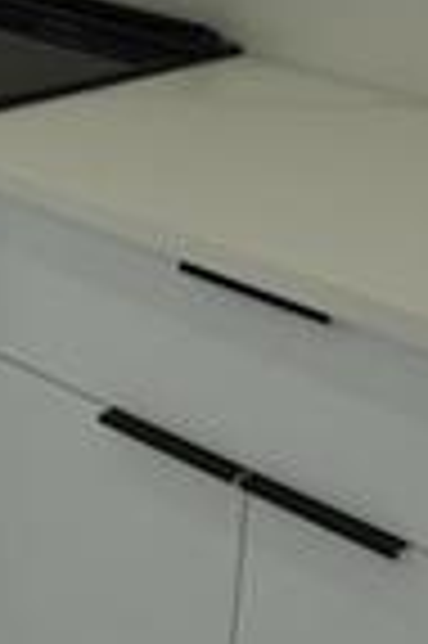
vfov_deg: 21.4
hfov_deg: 14.9
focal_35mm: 86
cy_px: -198
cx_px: -171
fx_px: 1537
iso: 125
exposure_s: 1/30
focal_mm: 16
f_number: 5
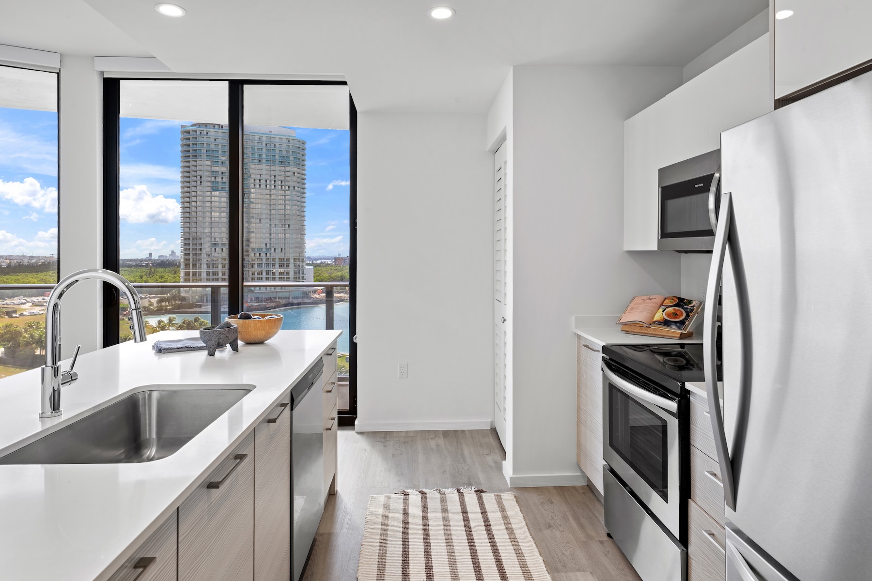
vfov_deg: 59.5
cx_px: 436
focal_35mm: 21
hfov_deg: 81.2
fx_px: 509
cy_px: 290
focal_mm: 21
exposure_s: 1/3
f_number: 11
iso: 200
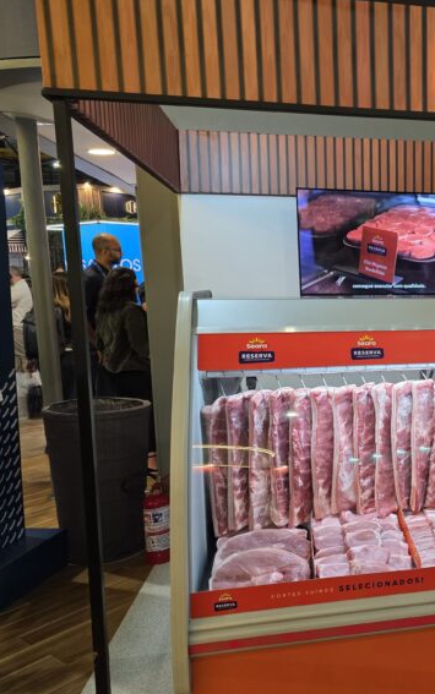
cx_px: 453
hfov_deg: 34.3
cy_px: 350
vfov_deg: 58.1
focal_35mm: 33
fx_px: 625
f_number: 1.7
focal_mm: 6.25
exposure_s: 1/120
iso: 160
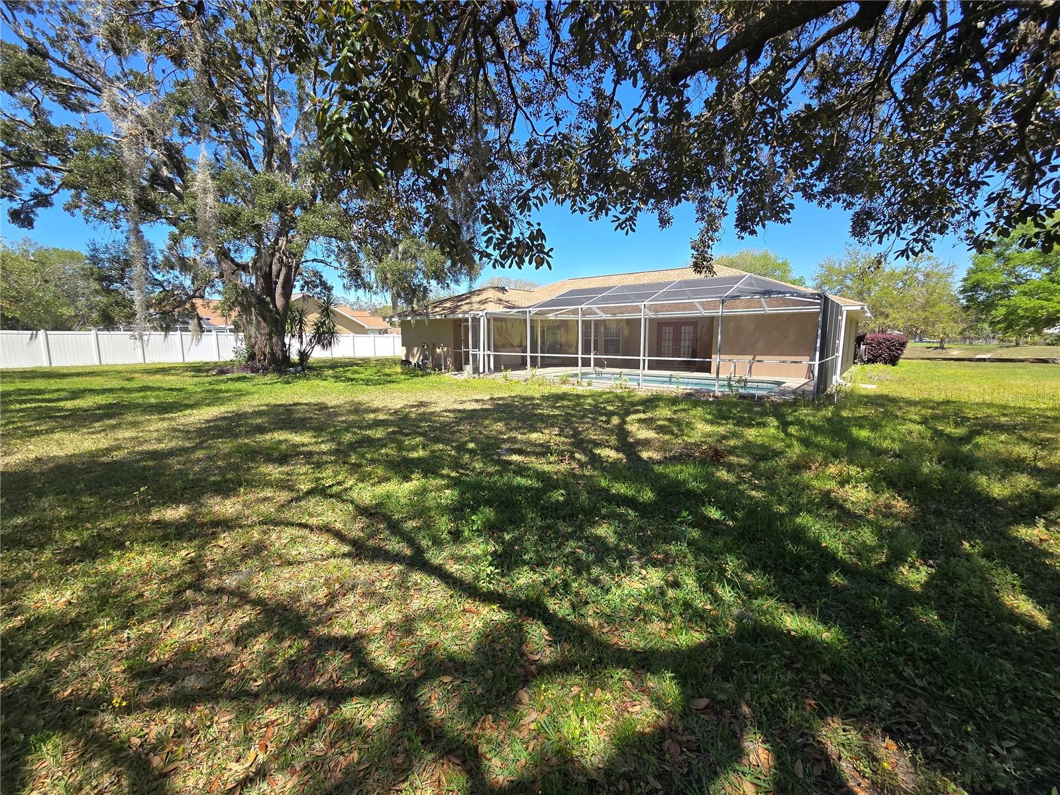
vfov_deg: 89.9
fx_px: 398
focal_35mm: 13
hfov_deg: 106.2
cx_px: 530
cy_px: 398
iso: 50
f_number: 2.2
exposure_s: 1/914
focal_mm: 2.2
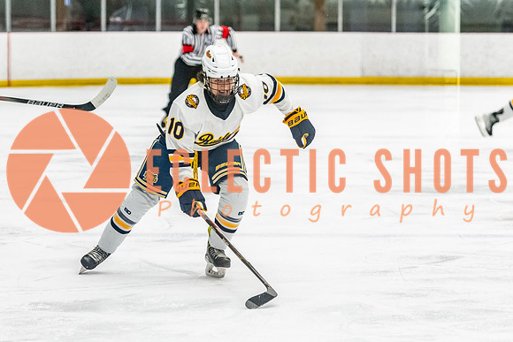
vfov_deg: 6.5
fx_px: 3014
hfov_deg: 9.7
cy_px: 227
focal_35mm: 211
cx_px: 218
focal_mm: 105
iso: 3200
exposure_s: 1/800
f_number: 2.8
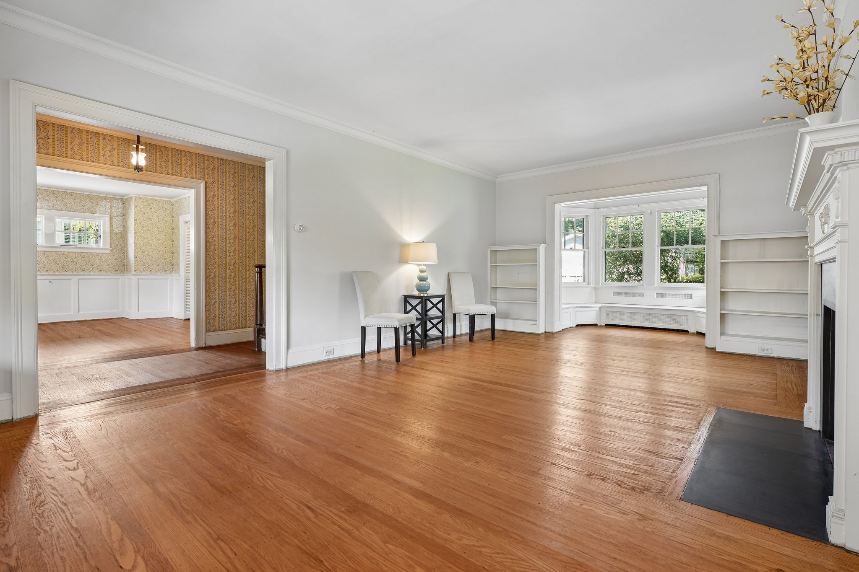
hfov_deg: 92.9
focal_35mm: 17
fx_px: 408
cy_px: 286
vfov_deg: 70.1
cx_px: 430
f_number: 5.6
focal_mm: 17.1
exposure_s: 1/8
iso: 200
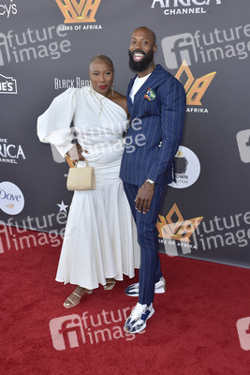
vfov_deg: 58.7
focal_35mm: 32
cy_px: 188
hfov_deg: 41.1
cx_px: 125
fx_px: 333
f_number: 7.1
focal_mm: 32
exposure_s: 1/250
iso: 160
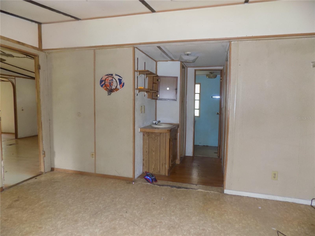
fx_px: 209
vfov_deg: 58.9
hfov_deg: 73.9
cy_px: 118
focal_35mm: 23
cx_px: 158
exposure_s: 1/30
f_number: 3.1
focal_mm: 4
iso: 220
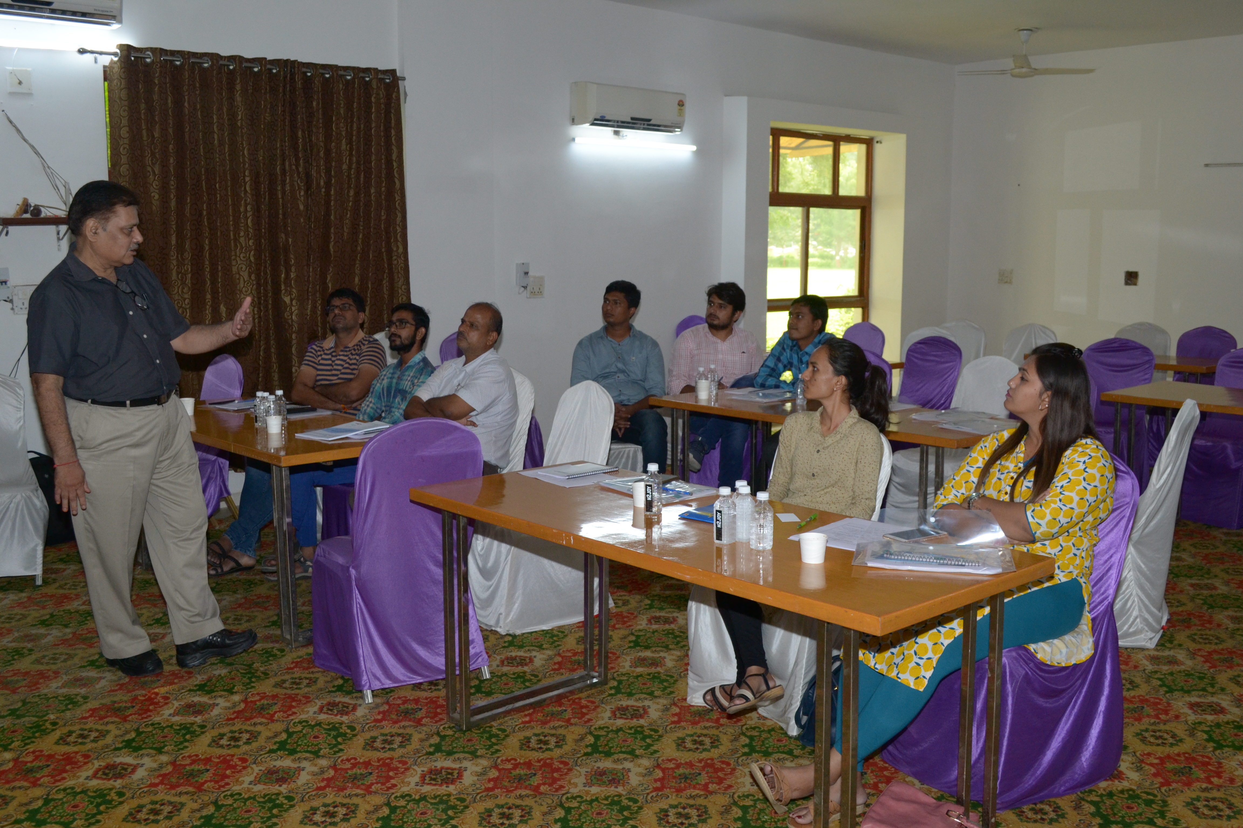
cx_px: 622
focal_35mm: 33
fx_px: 1139
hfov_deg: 57.2
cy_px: 414
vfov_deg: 40.0
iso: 800
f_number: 5.6
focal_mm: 22
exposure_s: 1/80
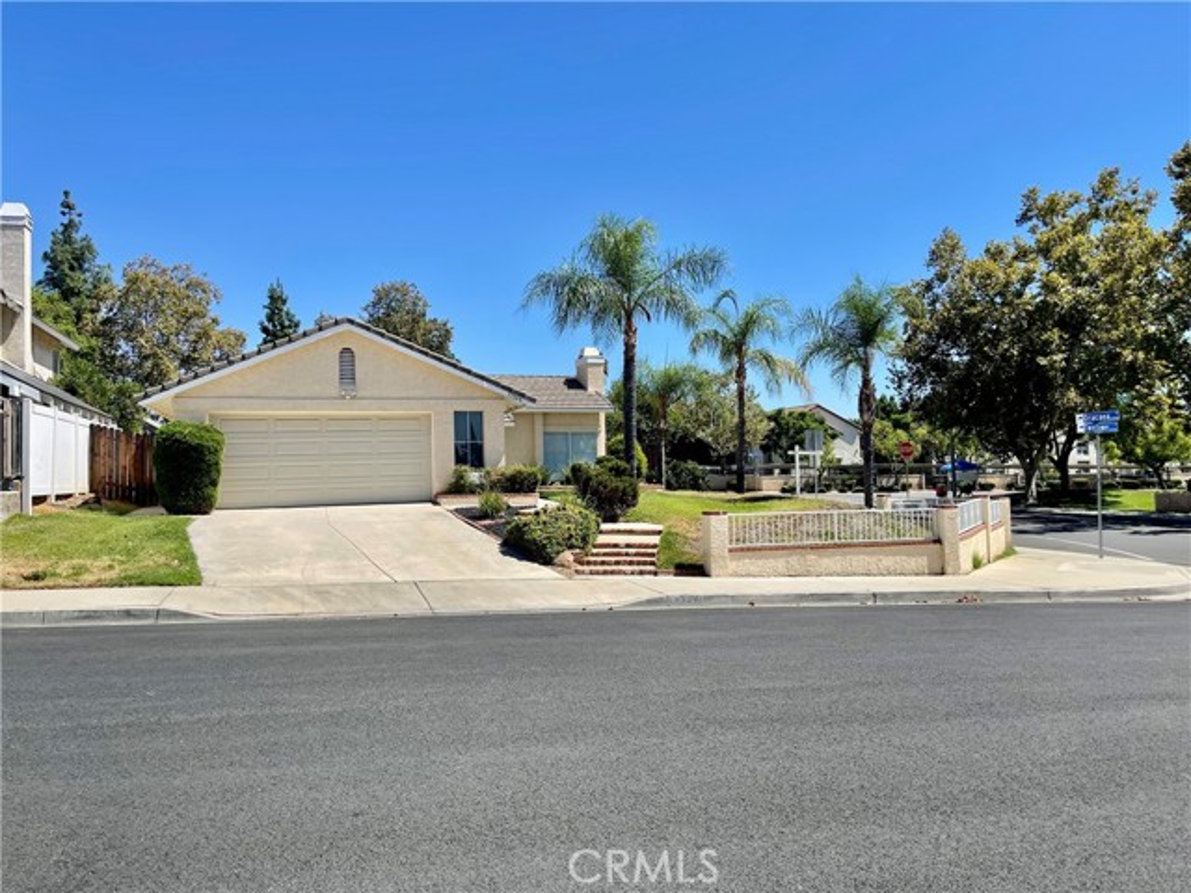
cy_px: 446
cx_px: 596
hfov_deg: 69.4
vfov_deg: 54.9
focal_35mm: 25
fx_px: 860
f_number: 1.6
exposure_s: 1/3559
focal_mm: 5.1
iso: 32
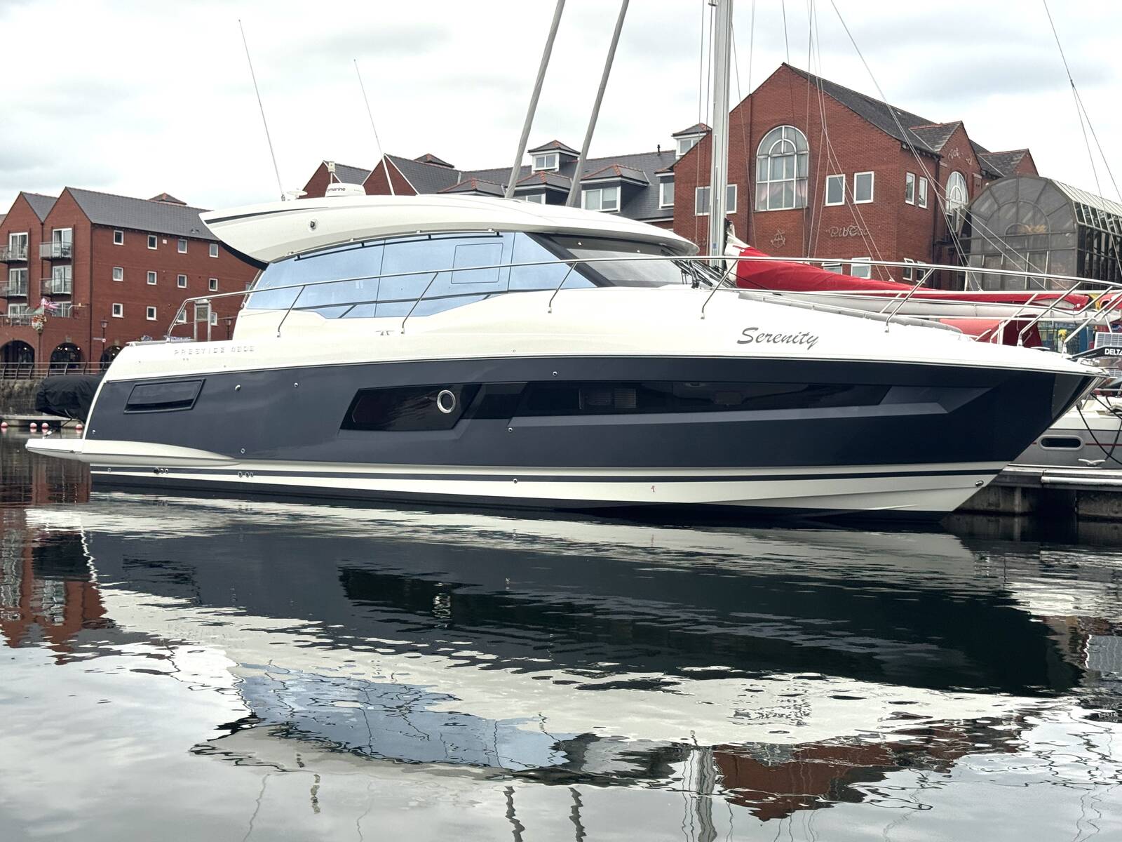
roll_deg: -0.9
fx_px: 1556
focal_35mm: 48
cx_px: 561
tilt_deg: +0.1
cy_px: 421
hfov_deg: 39.7
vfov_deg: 30.3
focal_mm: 6.76
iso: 64
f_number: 1.78
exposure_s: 1/3257
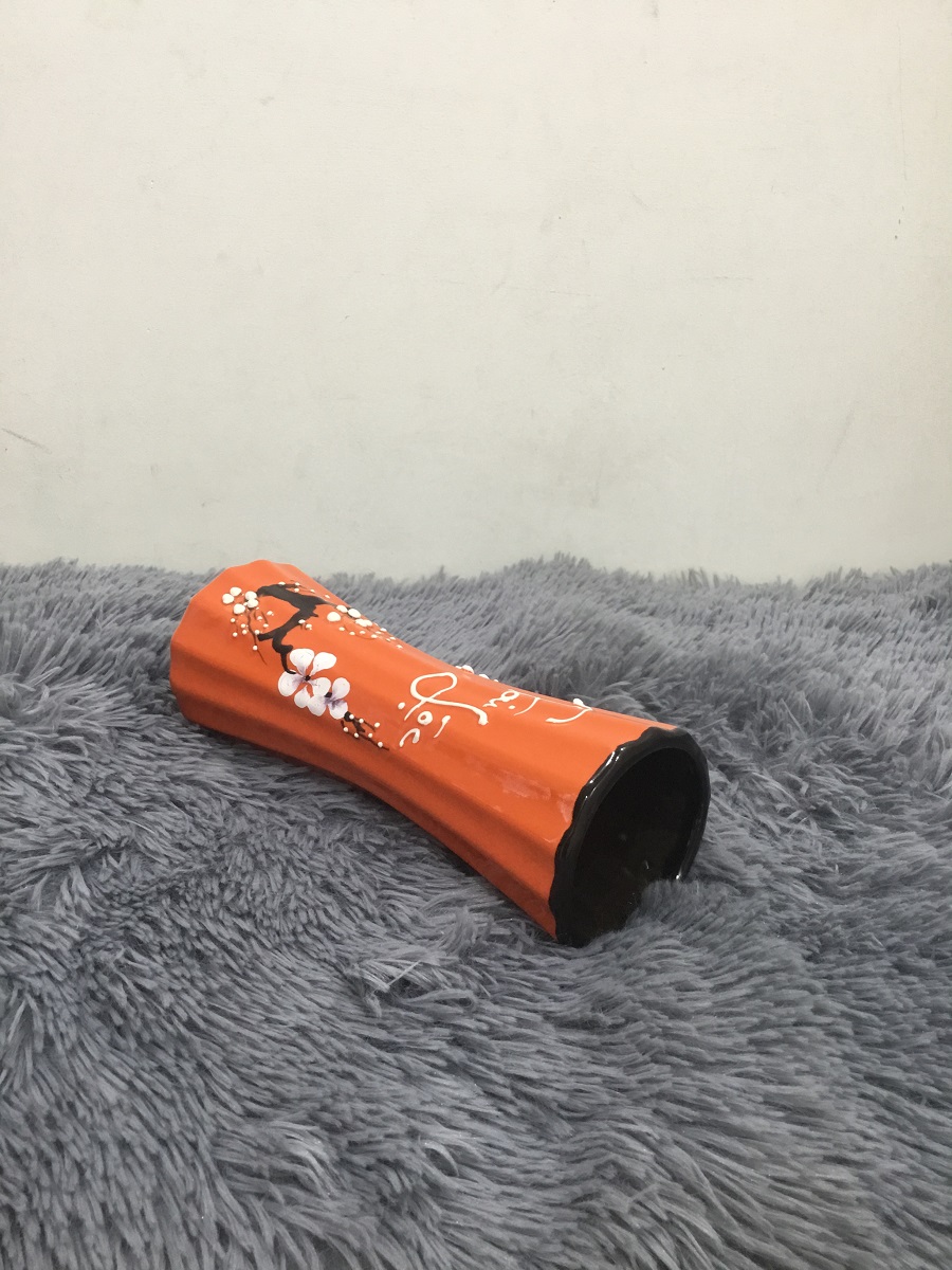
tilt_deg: -20.9
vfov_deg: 58.4
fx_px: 1137
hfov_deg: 45.4
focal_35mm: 31
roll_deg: +0.3
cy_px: 635
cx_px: 476
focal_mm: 3.3
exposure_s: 1/33
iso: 125
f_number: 2.4
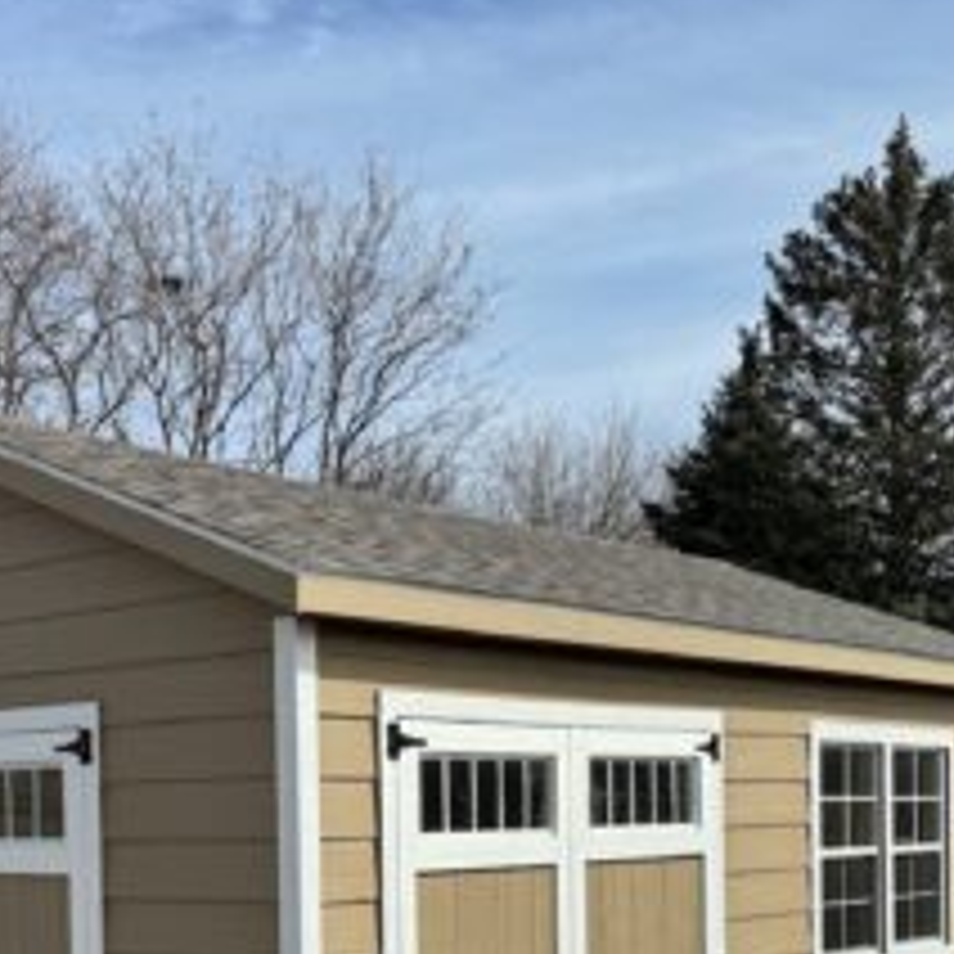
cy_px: 868
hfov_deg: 41.5
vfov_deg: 38.8
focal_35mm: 40
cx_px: 346
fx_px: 1247
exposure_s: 1/5814
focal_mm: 6.86
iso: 80
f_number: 1.78
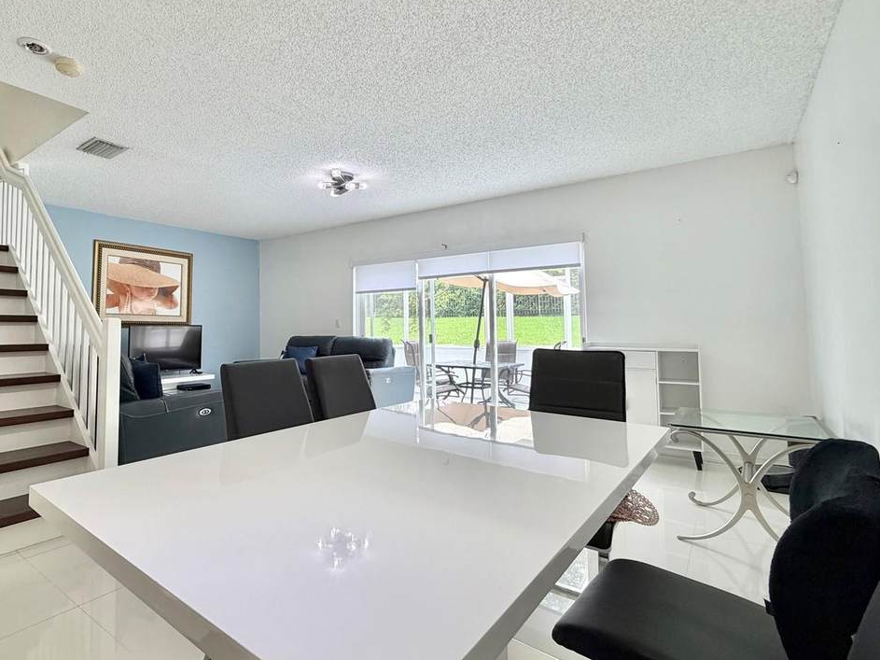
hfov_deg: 83.0
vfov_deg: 68.6
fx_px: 483
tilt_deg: +2.5
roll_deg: +1.2
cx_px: 329
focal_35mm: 19
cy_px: 302
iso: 100
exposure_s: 1/120
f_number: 2.2
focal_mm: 2.22
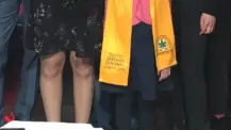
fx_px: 686
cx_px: 128
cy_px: -110
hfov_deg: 19.1
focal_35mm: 112
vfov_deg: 10.2
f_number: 2.2
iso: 160
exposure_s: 1/33
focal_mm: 4.15
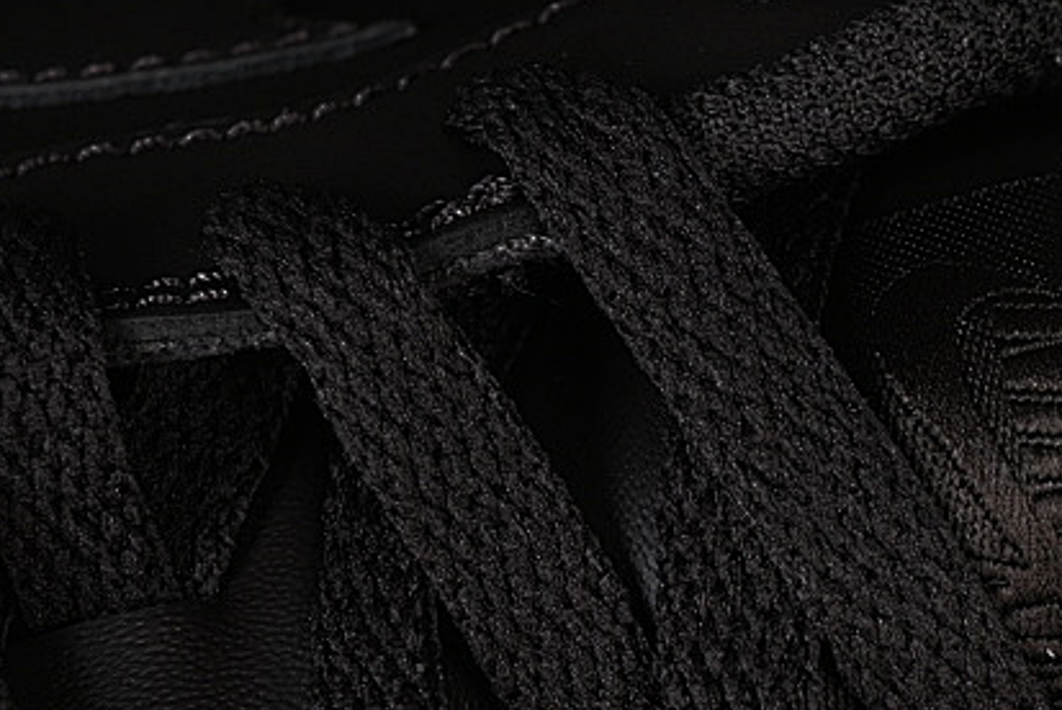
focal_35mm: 196
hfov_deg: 10.5
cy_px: 525
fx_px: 5786
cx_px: 861
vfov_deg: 7.0
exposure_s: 1/60
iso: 160
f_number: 6.3
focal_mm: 50
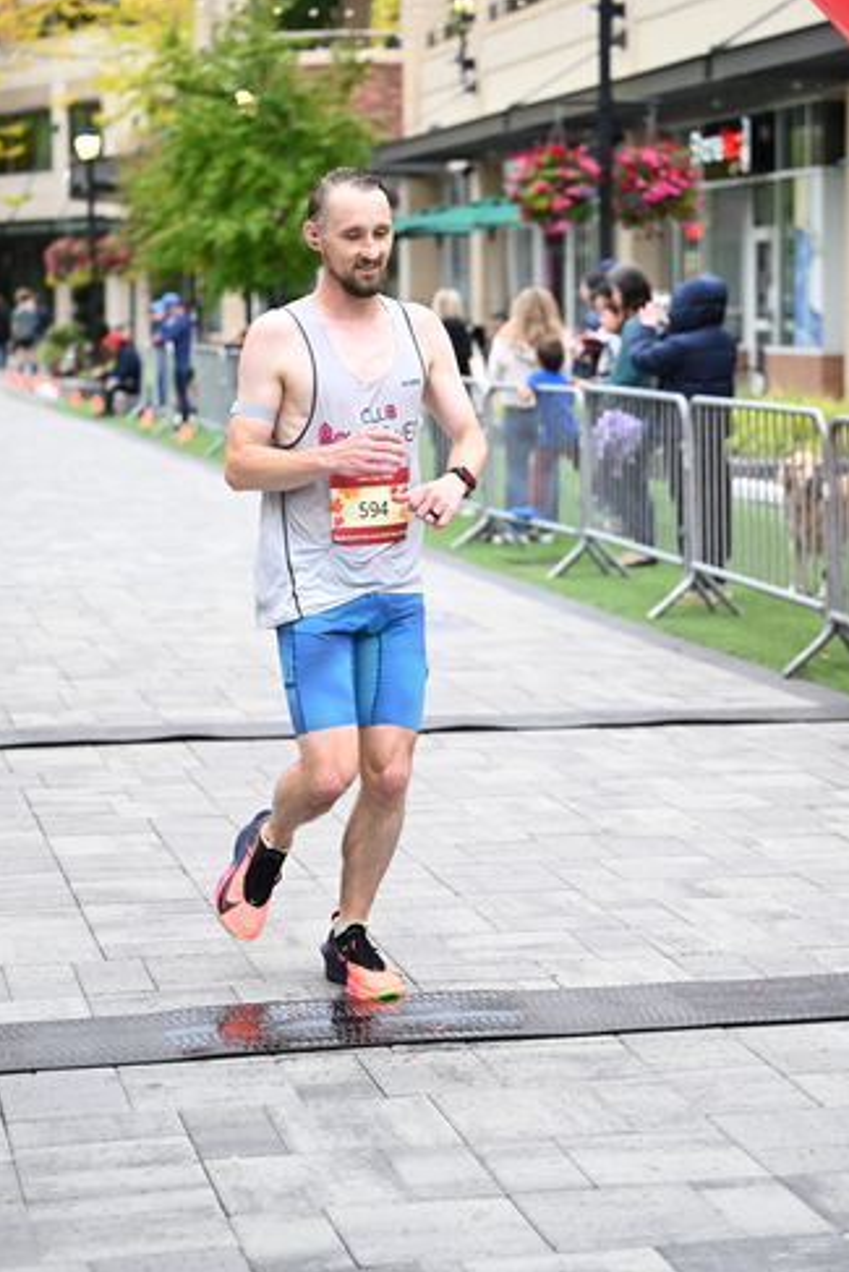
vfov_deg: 25.7
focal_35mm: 79
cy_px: 572
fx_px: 2792
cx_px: 474
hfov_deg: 17.3
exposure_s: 1/1250
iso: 1600
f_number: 2.8
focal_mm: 70
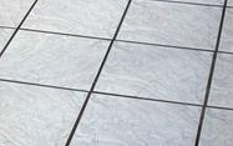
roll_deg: +3.1
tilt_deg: -7.0
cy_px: -270
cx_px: 19
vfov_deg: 8.2
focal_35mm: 139
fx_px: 883
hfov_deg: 14.9
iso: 200
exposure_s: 1/100
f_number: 1.78
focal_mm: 6.76
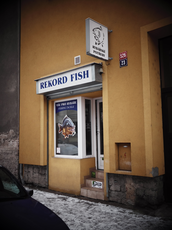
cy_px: 115
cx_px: 86
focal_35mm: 36
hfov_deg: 39.7
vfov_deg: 51.4
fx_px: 239
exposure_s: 1/60
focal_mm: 6.3
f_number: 3.5
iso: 125
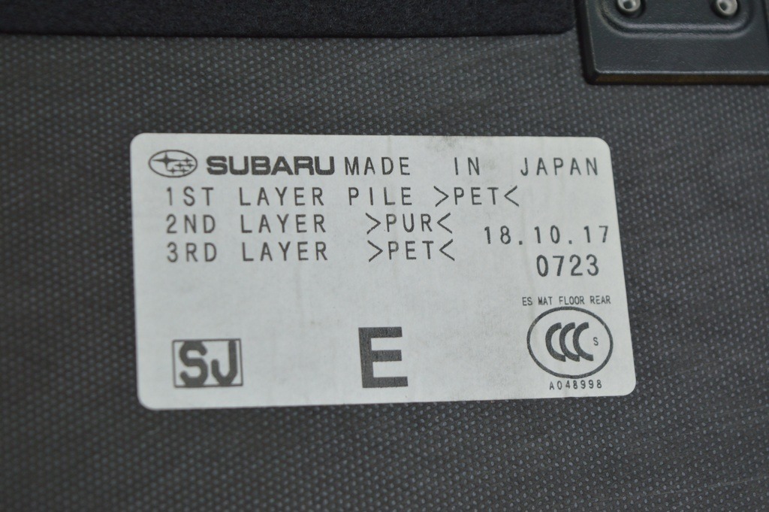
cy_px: 256
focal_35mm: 82
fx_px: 1761
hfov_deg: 24.6
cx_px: 384
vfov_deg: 16.5
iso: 400
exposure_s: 1/40
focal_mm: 55
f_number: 5.6
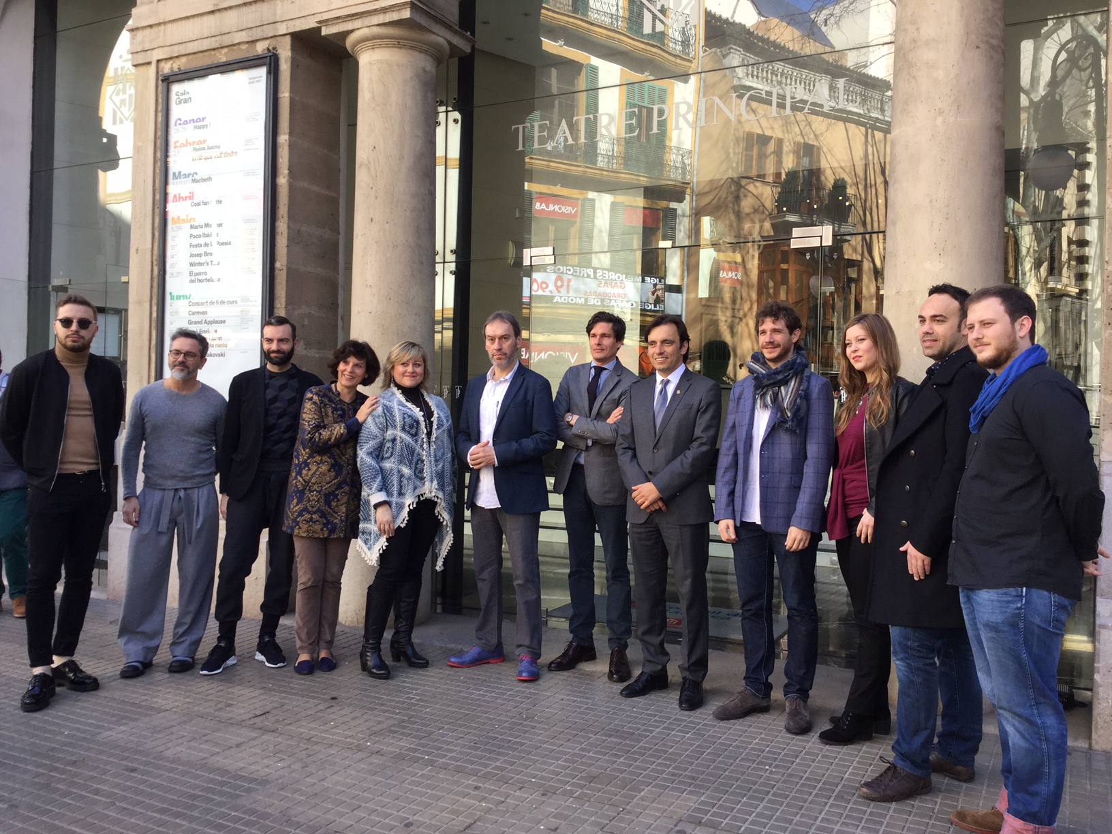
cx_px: 556
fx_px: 996
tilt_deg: -0.8
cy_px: 417
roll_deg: -0.6
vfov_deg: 45.4
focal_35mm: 31
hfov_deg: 58.4
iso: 25
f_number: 2.4
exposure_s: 1/100
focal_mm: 3.3
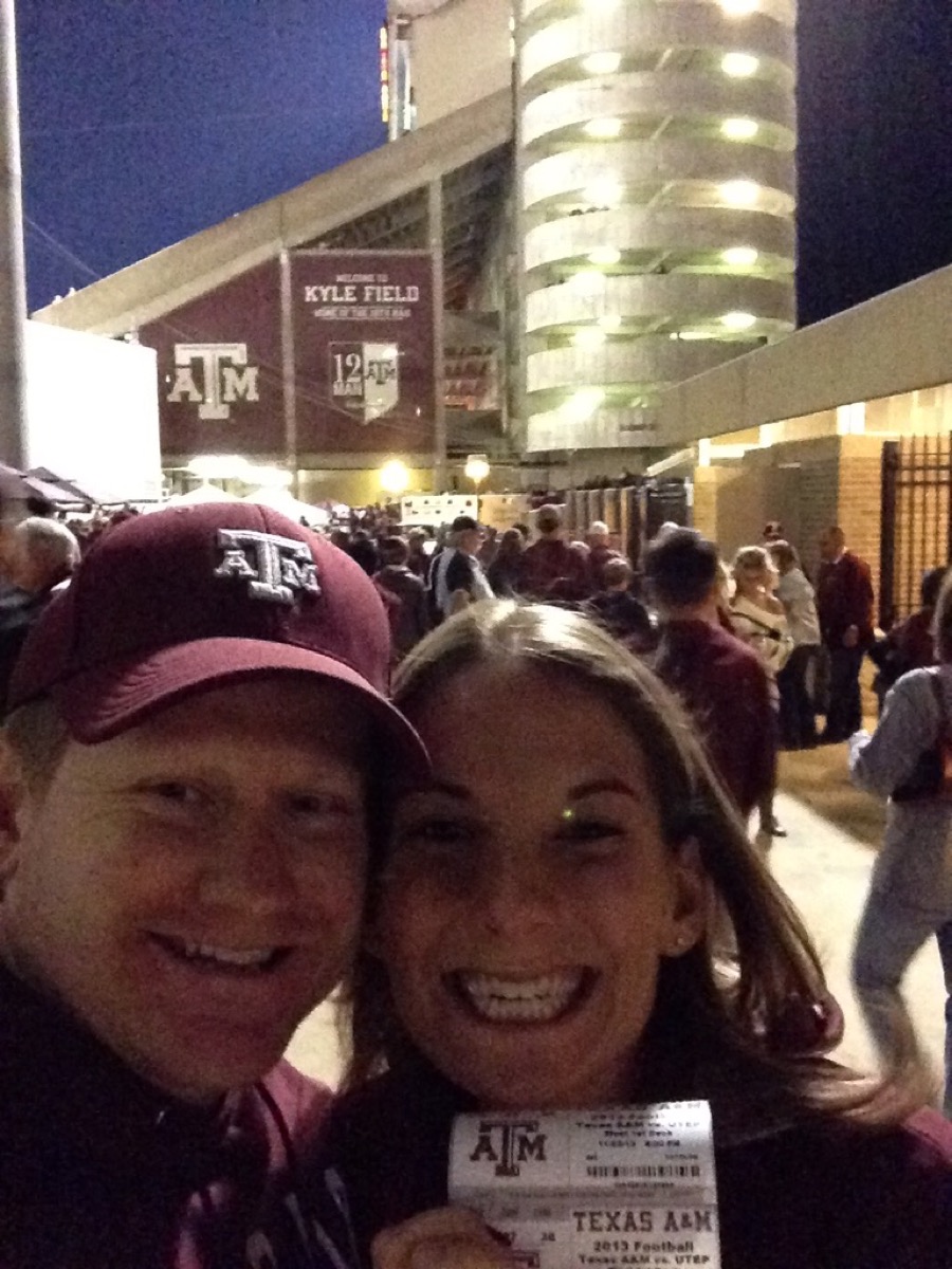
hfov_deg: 40.7
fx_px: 1283
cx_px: 476
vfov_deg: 52.6
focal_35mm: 35
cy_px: 634
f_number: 2.4
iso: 1000
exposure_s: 1/15
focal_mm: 2.18
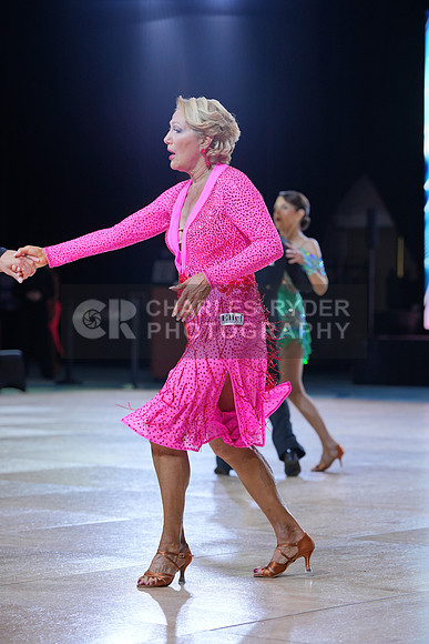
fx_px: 2054
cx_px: 214
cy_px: 322
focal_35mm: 115
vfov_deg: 17.8
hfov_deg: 11.9
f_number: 4
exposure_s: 1/400
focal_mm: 115
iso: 640
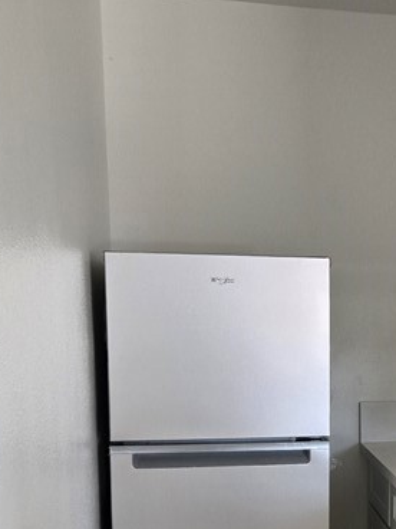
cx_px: 461
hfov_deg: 21.5
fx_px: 976
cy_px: 420
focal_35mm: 64
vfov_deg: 29.6
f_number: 1.8
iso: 320
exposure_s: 1/120
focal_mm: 5.4
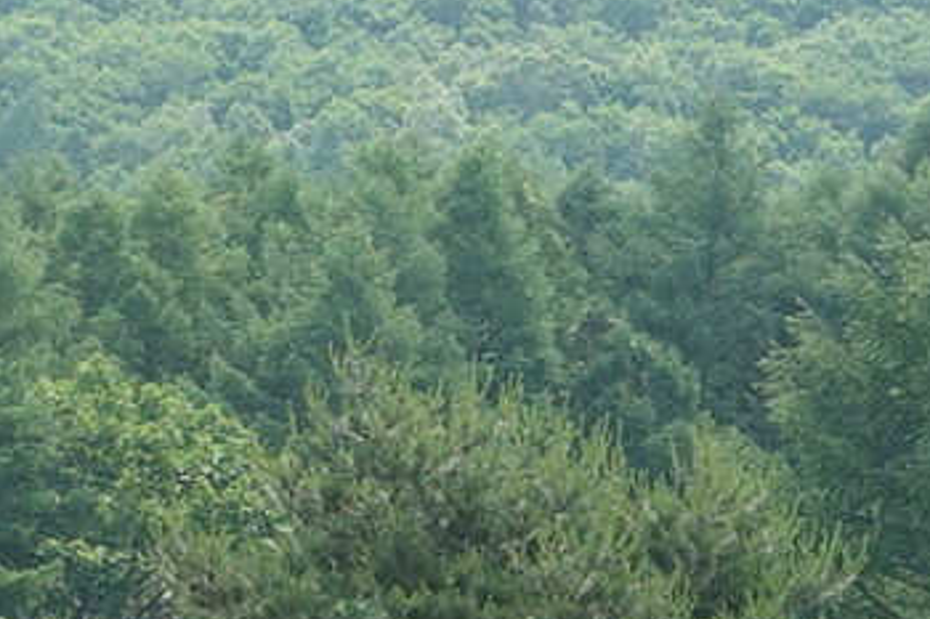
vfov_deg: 5.4
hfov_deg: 8.1
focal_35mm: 249
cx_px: 1374
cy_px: 1077
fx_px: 6429
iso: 125
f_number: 5.6
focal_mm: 12.35
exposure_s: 1/160
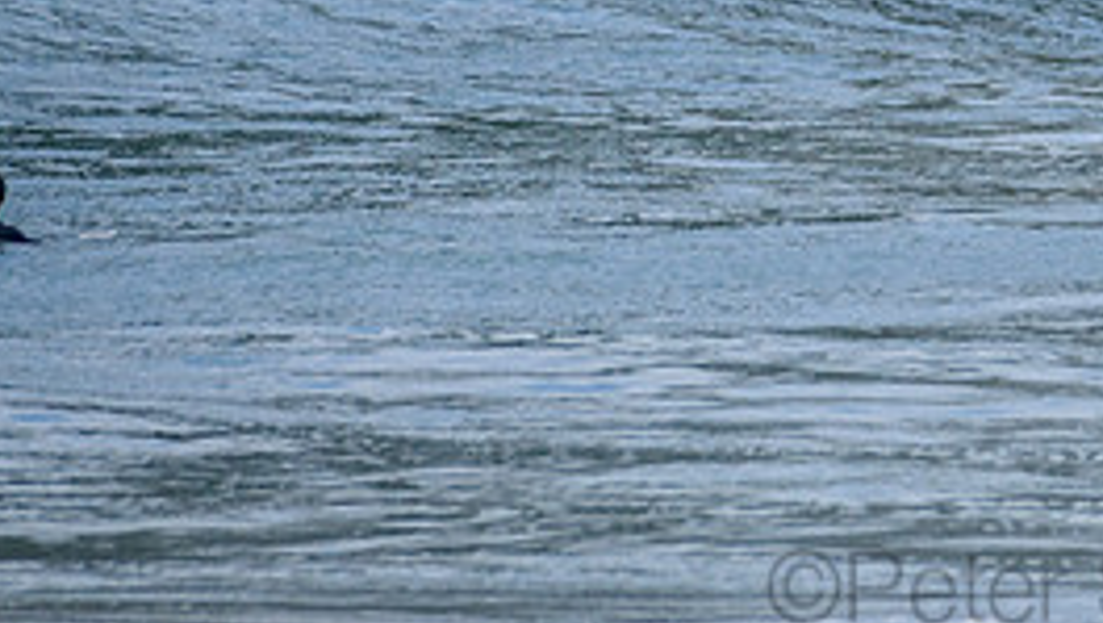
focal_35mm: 1724
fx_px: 50463
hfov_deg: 1.3
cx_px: 1090
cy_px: -107
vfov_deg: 0.7
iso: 560
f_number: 5.6
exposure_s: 1/2000
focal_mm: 500
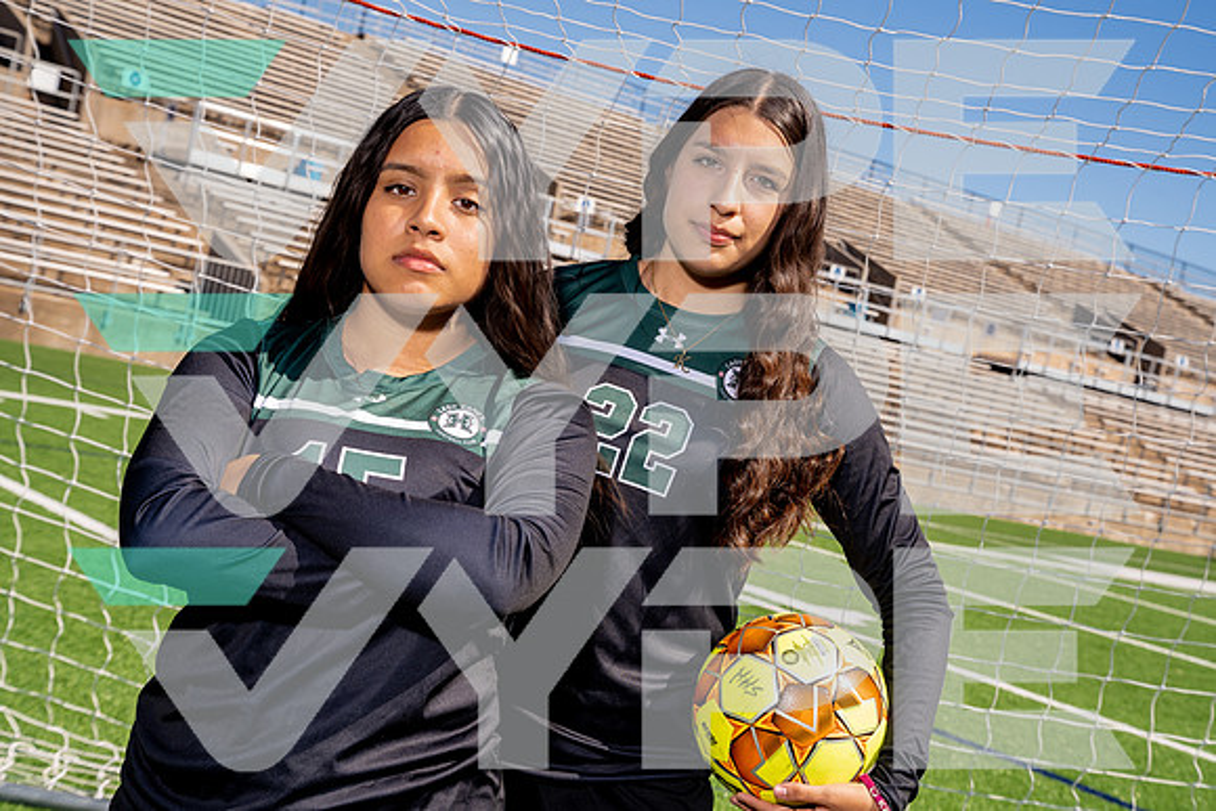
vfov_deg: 24.2
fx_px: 1892
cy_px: 406
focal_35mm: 56
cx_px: 608
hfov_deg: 35.6
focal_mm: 56
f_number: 8
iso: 100
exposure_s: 1/250
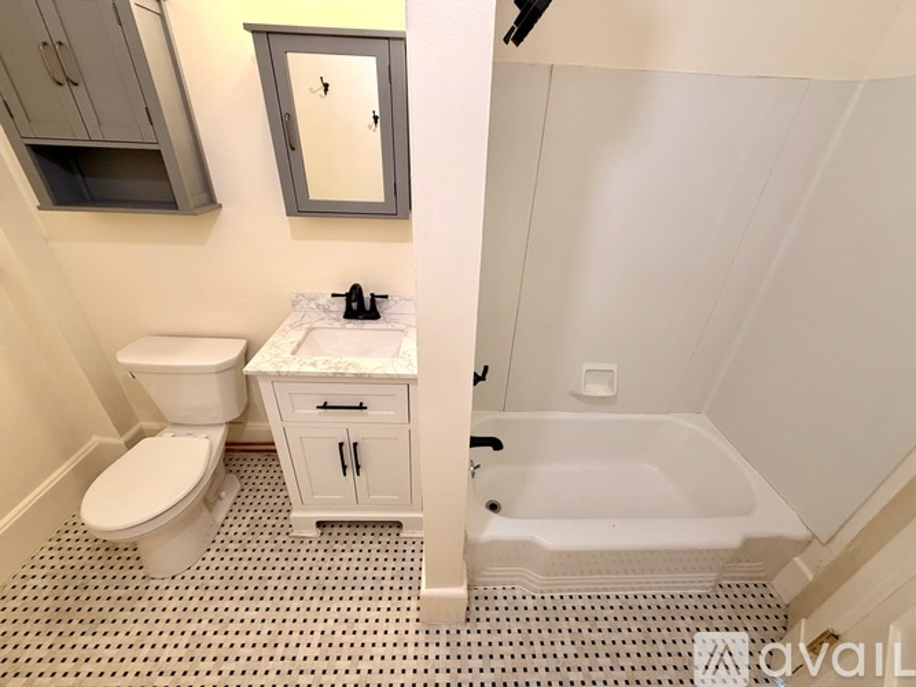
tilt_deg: -29.7
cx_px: 458
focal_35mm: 14
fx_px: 370
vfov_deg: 85.7
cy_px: 344
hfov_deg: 102.1
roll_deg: -2.1
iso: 250
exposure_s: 1/60
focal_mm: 2.22
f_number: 2.2
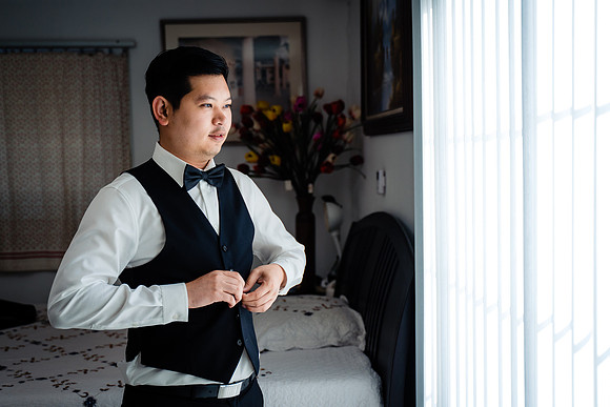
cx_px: 296
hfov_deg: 41.6
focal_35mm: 47
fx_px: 803
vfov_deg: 28.4
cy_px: 214
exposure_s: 1/400
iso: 250
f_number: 2.8
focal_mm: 45
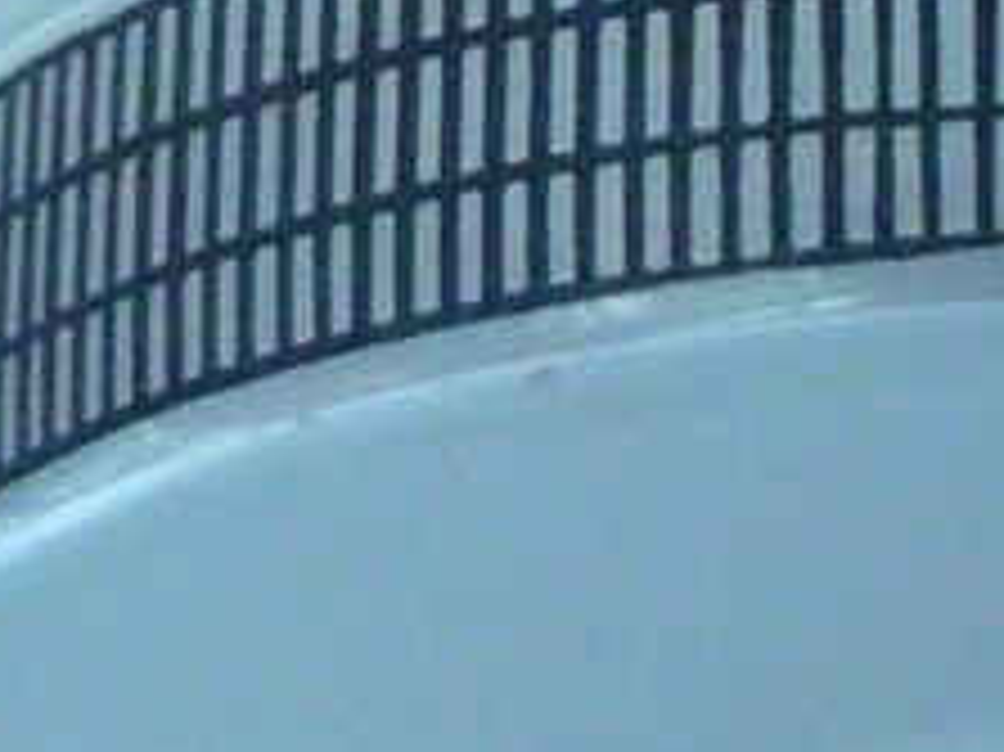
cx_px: 765
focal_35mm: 301
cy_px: -959
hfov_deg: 6.6
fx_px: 8725
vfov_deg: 4.8
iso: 400
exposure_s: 1/250
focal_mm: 5.5
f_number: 2.8
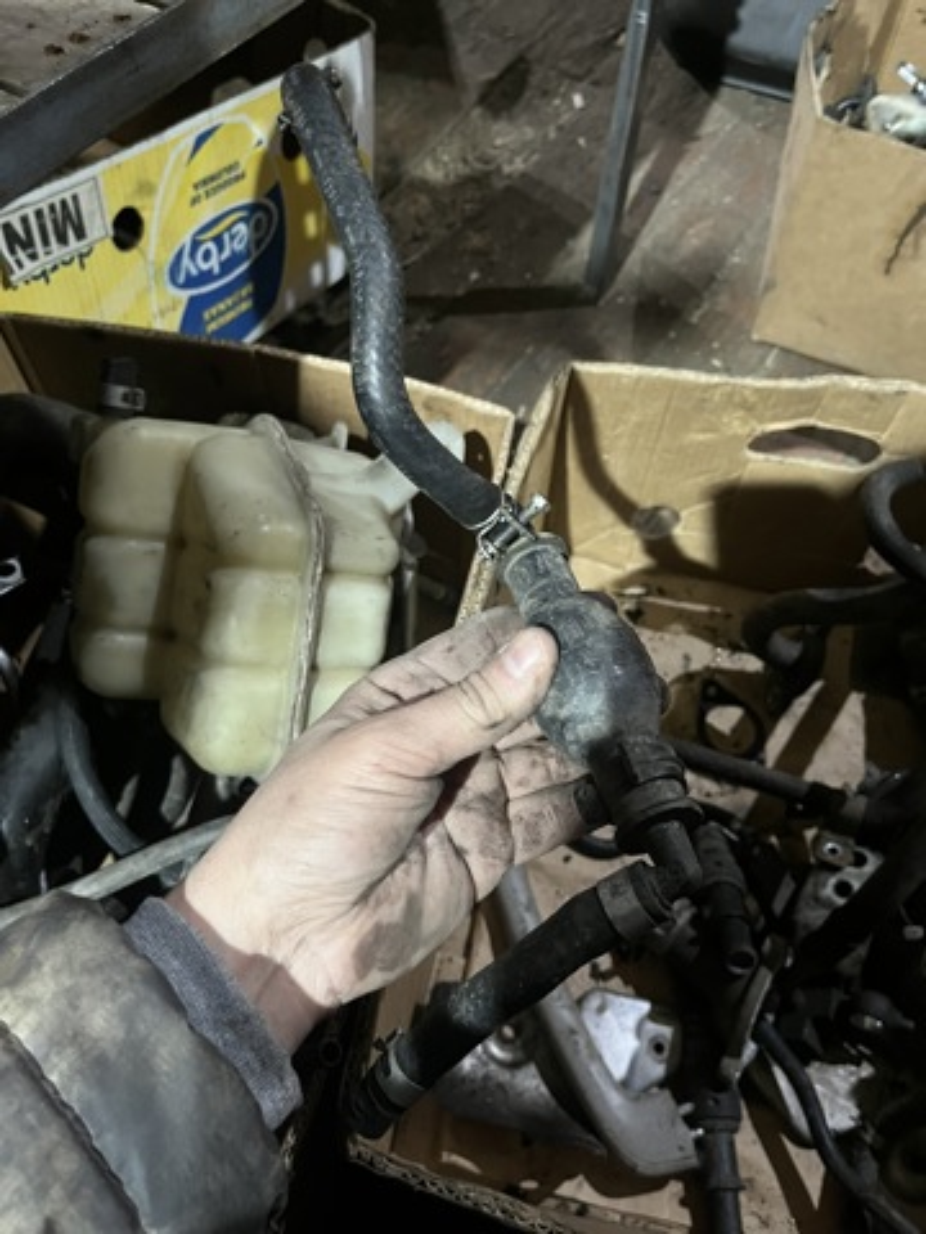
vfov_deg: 67.3
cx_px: 463
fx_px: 927
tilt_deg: -56.7
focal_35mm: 26
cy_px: 617
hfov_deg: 53.1
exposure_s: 1/25
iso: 500
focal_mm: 5.1
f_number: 1.6
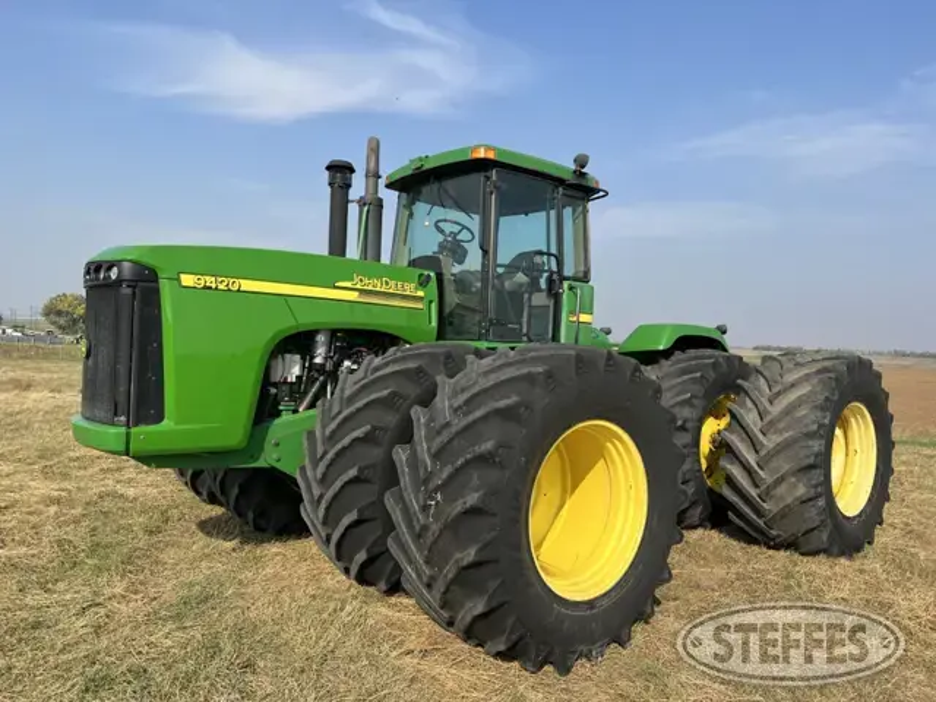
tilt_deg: -2.1
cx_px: 468
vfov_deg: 53.1
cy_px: 351
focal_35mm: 26
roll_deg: -2.3
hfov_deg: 67.3
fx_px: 703
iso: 50
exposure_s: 1/3704
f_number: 1.5
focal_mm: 5.7
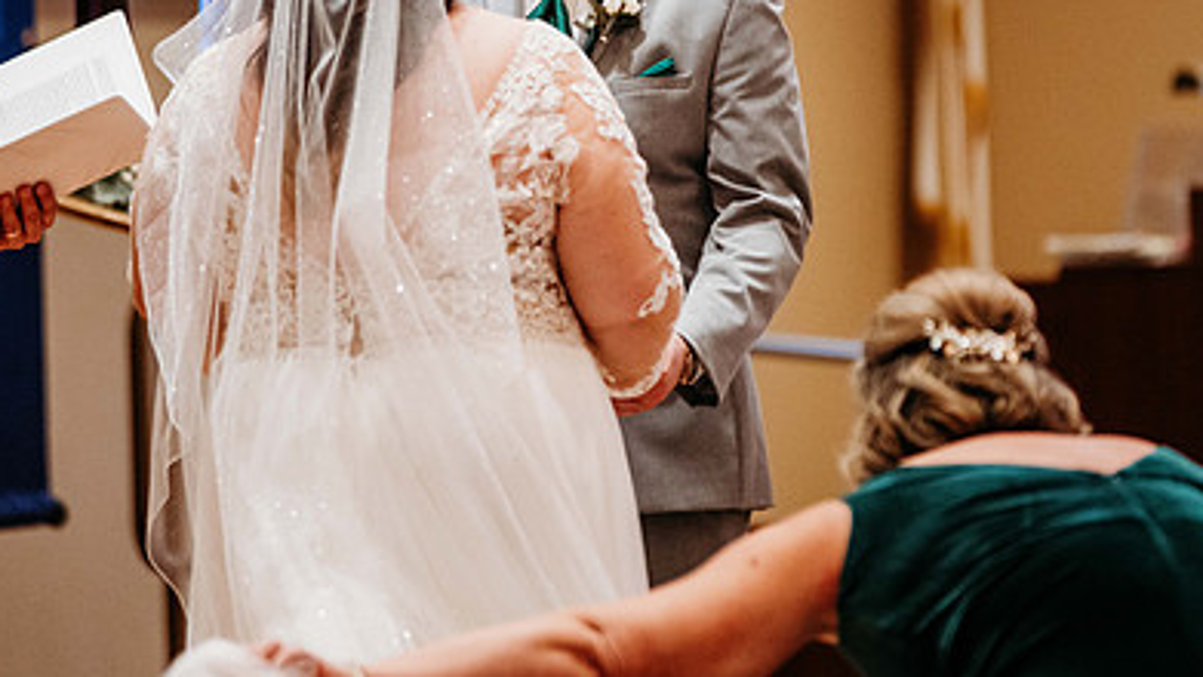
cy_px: 97
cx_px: 655
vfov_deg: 3.9
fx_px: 9921
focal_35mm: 311
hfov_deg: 6.9
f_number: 2.8
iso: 2000
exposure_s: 1/250
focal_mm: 200
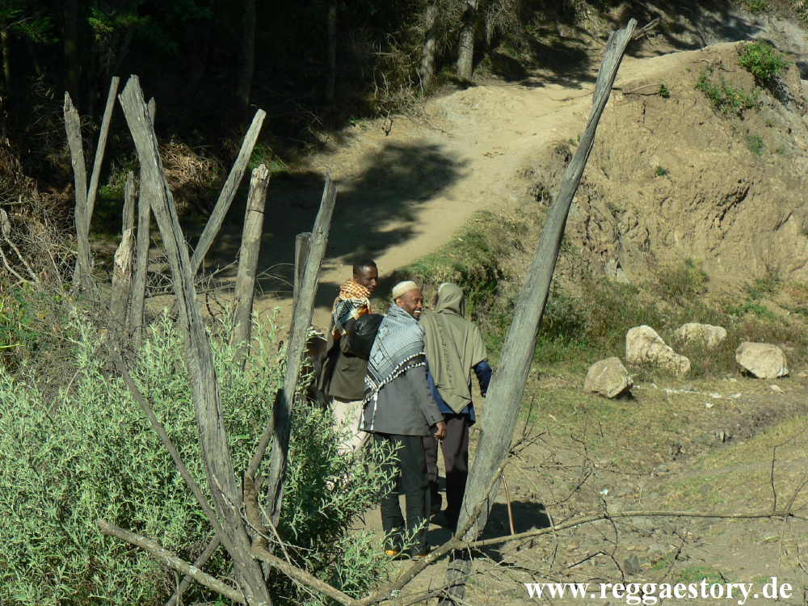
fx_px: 3338
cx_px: 404
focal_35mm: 143
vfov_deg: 10.4
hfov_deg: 13.8
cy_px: 303
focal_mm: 24.6
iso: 64
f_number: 4.5
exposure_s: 1/400
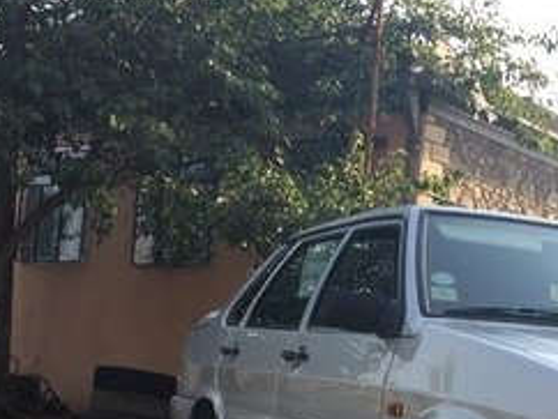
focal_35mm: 79
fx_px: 1275
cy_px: 482
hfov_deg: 24.3
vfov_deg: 17.9
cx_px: 454
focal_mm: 4.15
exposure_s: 1/641
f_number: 2.2
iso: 32
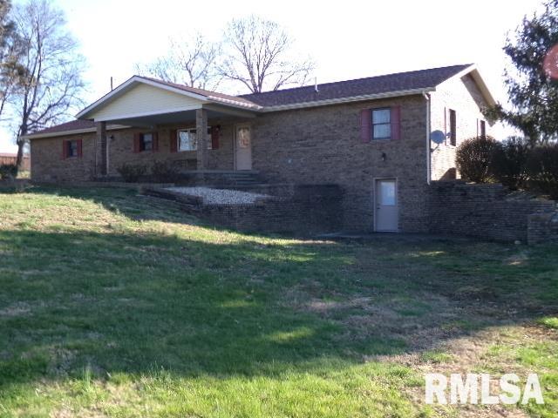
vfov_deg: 38.7
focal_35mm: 37
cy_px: 209
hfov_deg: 50.1
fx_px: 596
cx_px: 279
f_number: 4
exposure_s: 1/170
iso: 100
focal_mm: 6.6
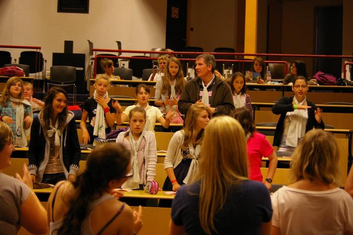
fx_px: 735
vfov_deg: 18.2
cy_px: 118
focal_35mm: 75
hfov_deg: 27.0
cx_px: 176
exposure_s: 1/45
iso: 800
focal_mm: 50
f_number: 4
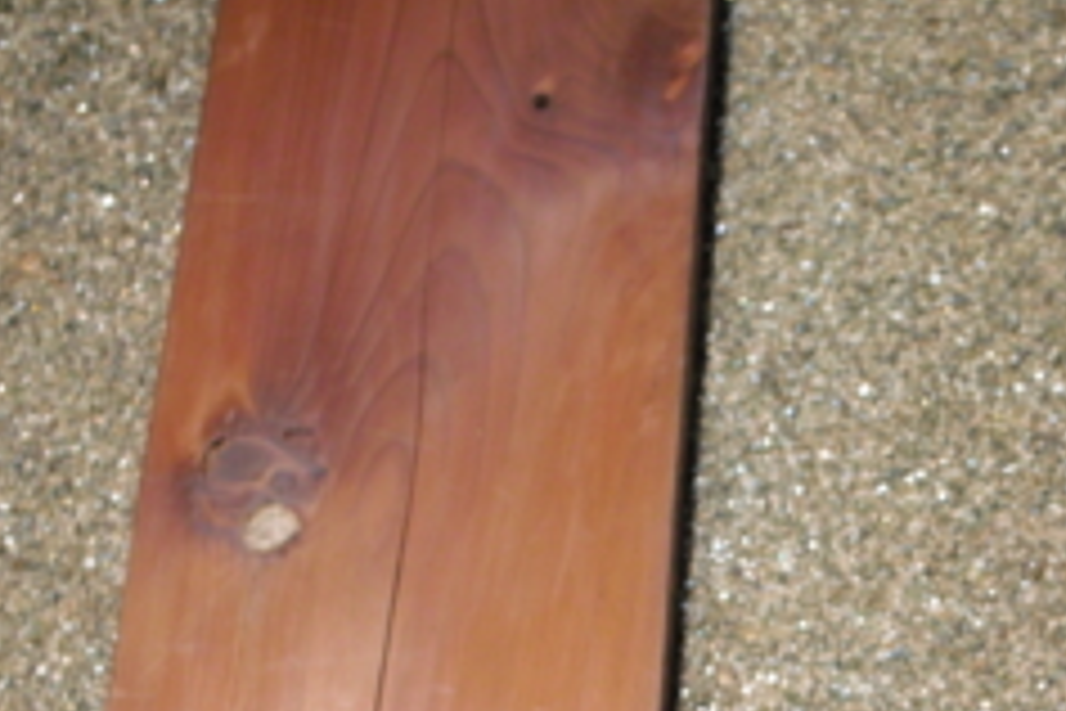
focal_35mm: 71
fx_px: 2102
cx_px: 1120
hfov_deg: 26.6
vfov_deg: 18.8
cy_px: 648
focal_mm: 16.6
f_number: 5
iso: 200
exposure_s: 1/6
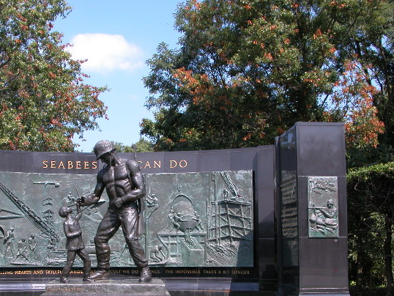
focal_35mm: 52
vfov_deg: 27.8
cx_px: 133
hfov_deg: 36.4
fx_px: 592
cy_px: 212
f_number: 5.6
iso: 100
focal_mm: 8.9
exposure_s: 1/224
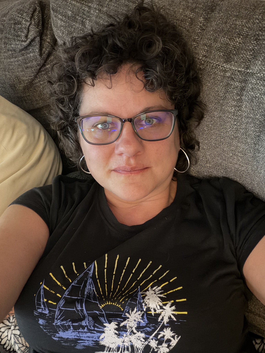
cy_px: 176
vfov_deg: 60.0
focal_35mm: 30
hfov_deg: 46.8
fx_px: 306
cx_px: 132
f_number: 1.9
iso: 800
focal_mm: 2.71
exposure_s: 1/7
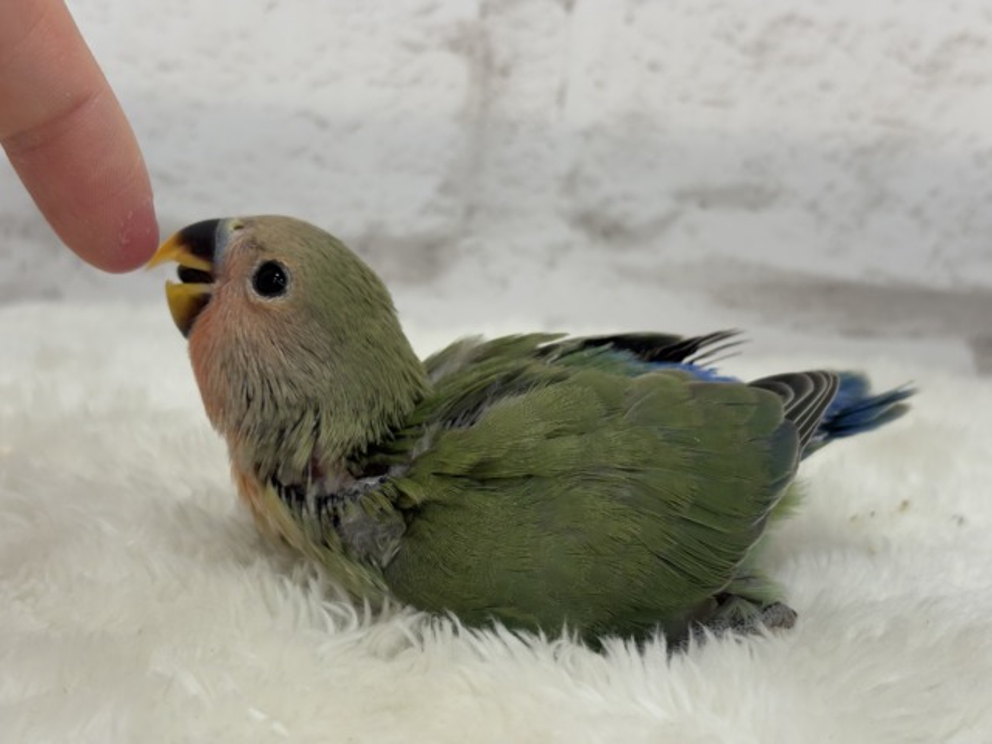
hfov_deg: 36.8
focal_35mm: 52
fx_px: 1490
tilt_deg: -14.6
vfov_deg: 28.0
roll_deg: -2.7
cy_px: 372
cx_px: 496
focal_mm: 5.96
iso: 80
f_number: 1.6
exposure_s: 1/100
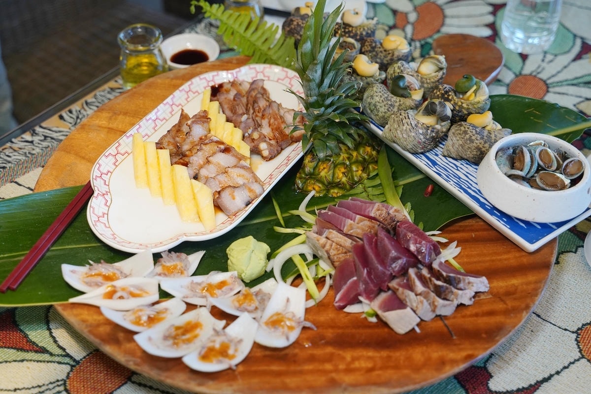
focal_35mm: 50
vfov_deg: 27.0
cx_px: 296
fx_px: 821
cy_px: 197
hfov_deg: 39.6
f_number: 4
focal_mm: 50
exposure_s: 1/160
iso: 1250
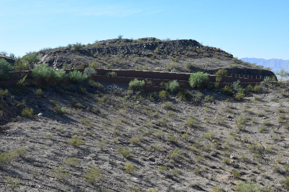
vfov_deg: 29.9
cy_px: 96
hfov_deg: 43.6
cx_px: 144
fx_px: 361
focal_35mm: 45
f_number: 11
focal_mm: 30
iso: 400
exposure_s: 1/400
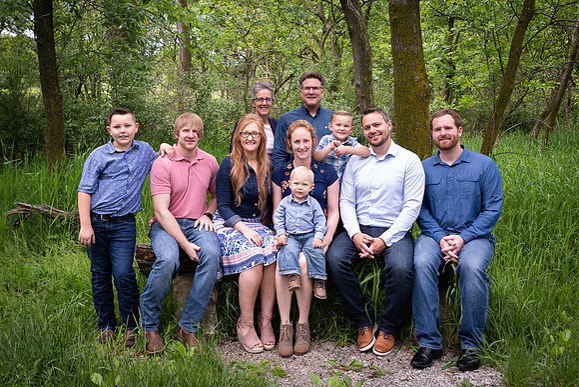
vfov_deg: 38.0
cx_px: 248
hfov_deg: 54.8
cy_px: 136
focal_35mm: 35
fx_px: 556
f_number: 6.3
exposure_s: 1/160
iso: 500
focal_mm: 24
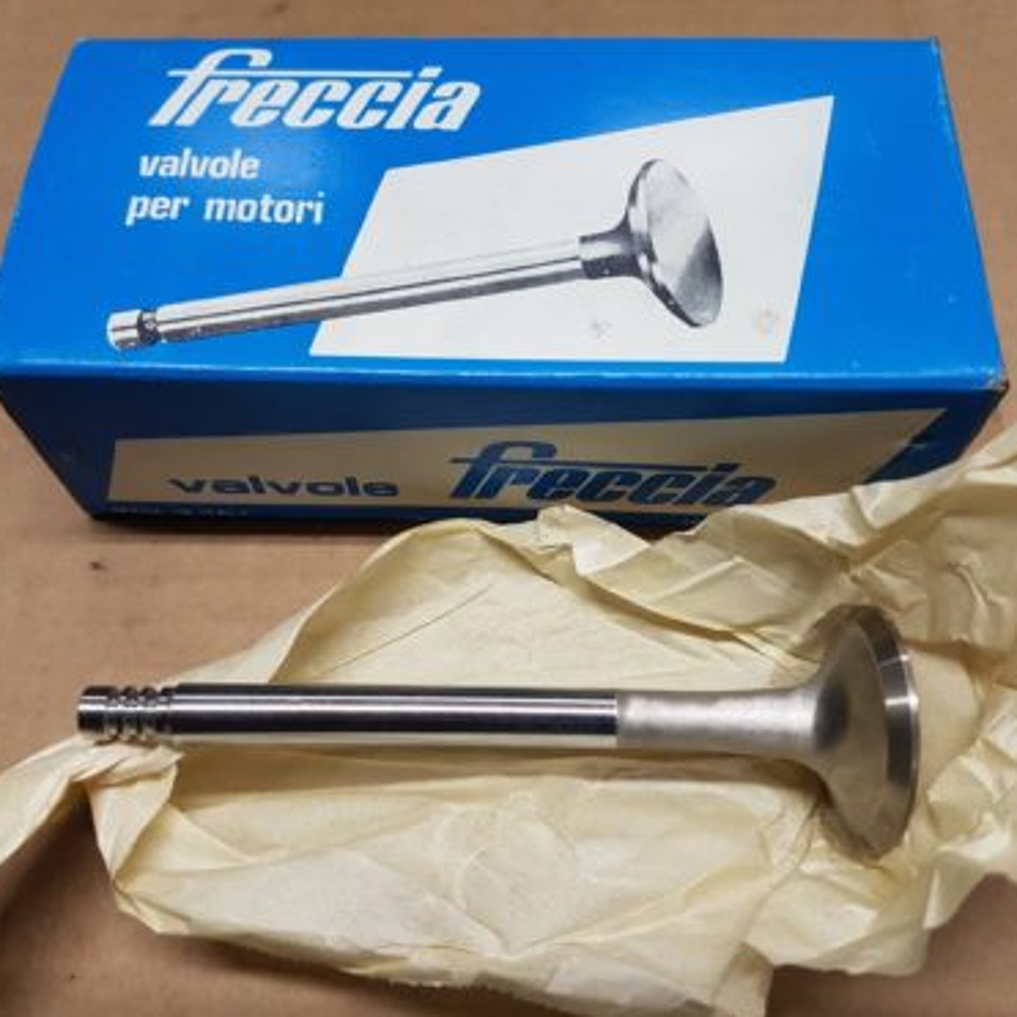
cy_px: 506
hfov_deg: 52.5
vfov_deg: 52.5
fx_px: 1030
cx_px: 515
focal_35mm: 31
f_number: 1.7
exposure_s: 1/50
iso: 125
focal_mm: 4.2
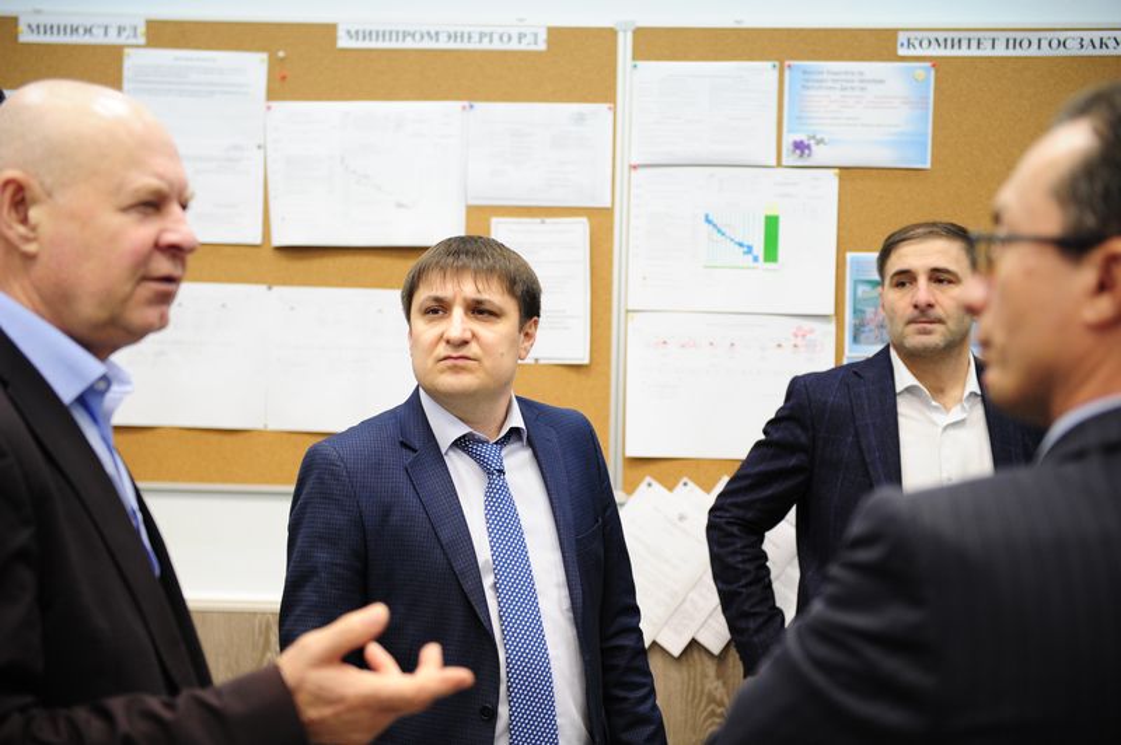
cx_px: 560
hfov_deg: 33.4
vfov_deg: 22.6
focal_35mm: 60
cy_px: 372
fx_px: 1867
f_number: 3.2
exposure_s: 1/200
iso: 1600
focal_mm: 60
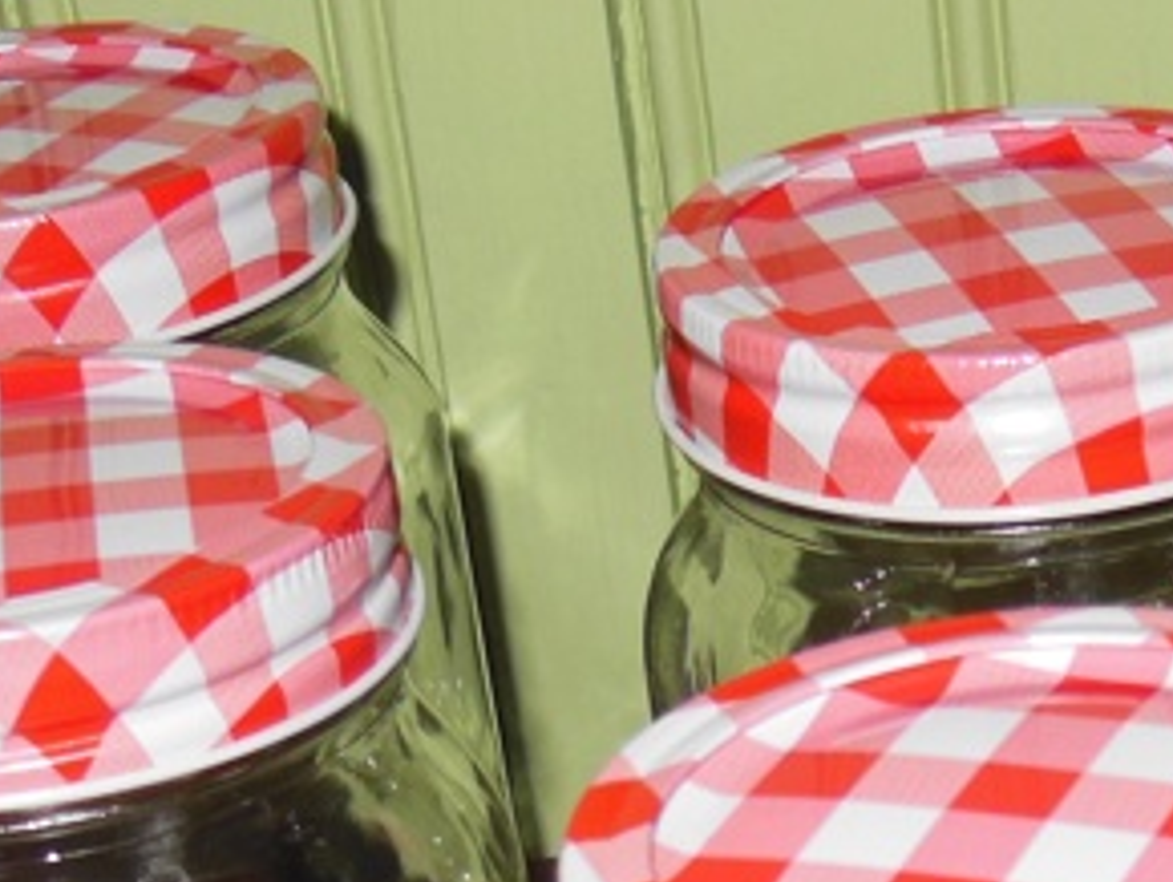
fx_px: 4104
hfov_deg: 15.9
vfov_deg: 11.9
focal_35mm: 121
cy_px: 1167
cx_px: 1201
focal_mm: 6.9
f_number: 4.1
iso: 125
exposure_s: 1/30
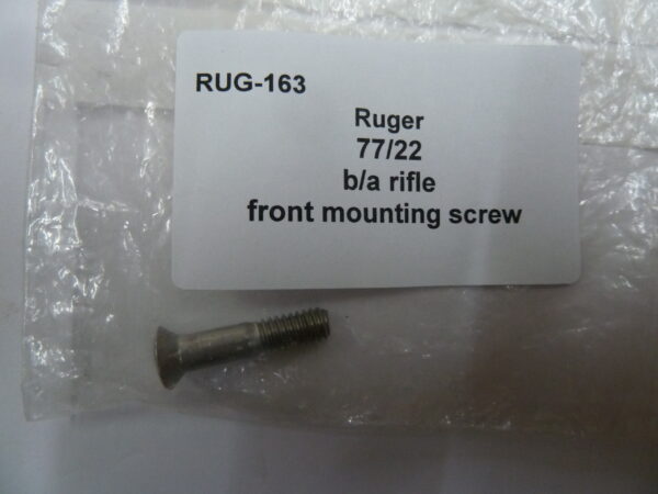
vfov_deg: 54.9
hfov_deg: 69.4
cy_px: 247
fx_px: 475
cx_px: 329
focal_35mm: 25
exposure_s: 1/30
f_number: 3.3
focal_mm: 4.1
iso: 320
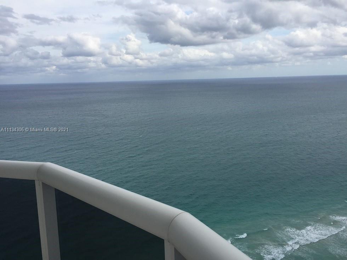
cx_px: 174
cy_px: 130
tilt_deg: -9.3
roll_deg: +2.1
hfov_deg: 61.7
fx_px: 291
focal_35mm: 29
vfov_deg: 48.2
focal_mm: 4.15
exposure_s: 1/2083
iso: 32
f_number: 2.2
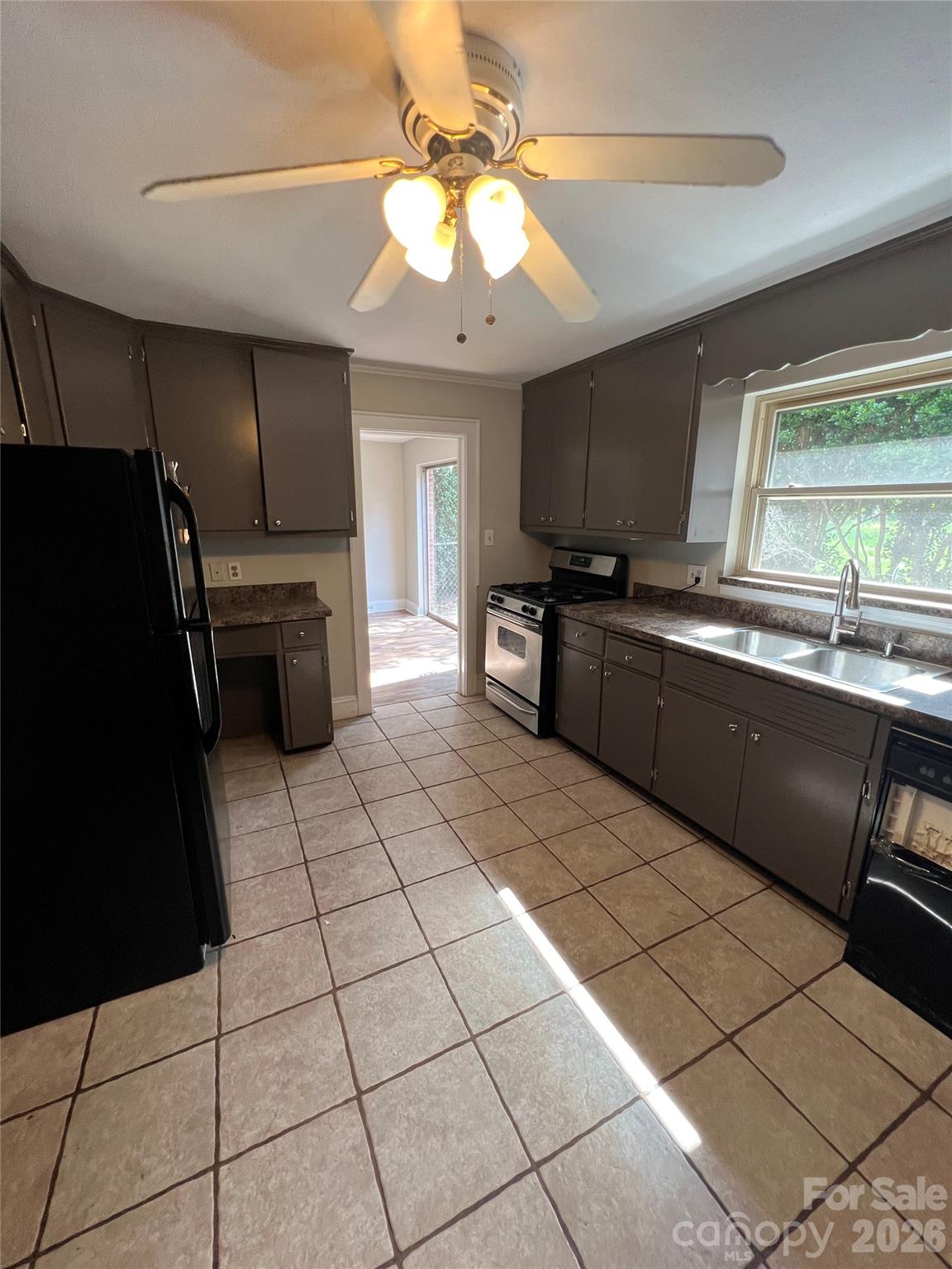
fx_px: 477
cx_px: 476
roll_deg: +1.1
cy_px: 634
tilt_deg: -11.2
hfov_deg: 89.9
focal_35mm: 13
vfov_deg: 106.2
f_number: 1.8
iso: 125
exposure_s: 1/60
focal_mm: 1.57
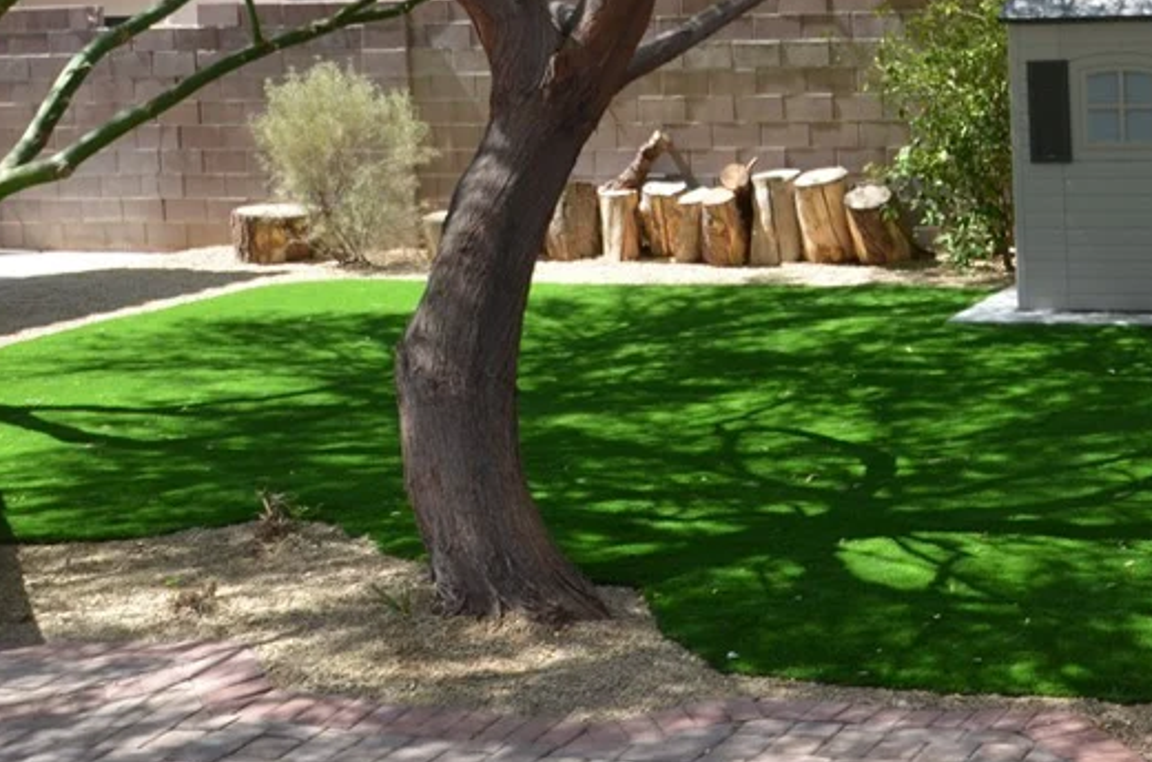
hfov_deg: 28.3
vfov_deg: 19.6
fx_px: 2170
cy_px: 109
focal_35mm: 68
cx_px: 1088
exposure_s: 1/200
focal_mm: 23
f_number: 7.1
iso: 200
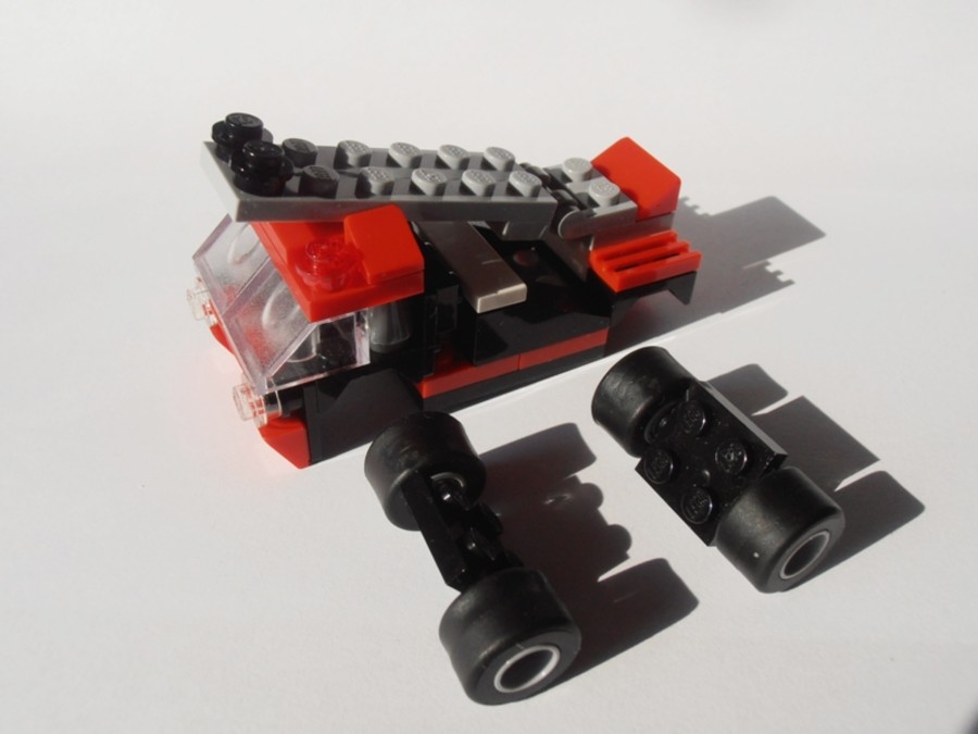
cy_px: 367
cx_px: 489
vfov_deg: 38.7
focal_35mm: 37
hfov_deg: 50.1
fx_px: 1045
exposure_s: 1/640
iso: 80
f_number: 3.9
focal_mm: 6.61
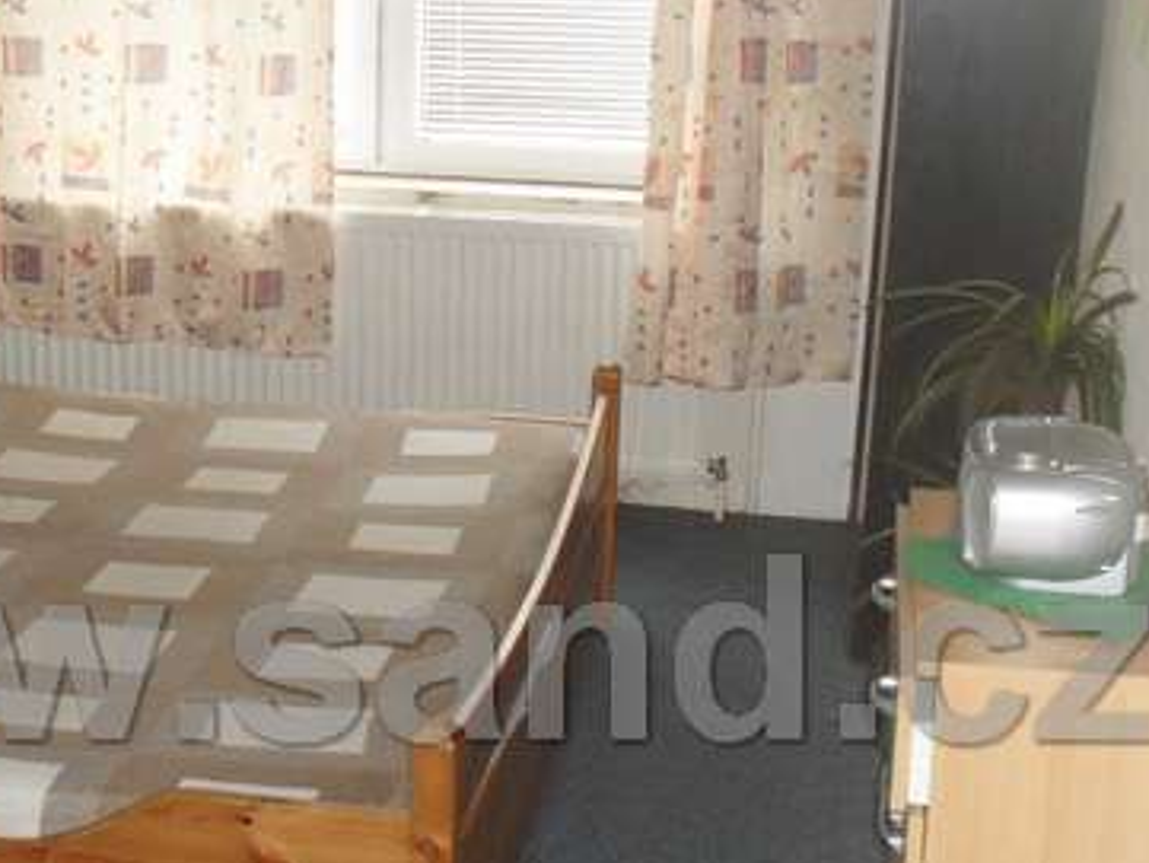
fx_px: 2059
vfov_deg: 23.5
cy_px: 274
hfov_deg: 30.9
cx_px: 363
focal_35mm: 62
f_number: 3.2
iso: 200
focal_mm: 6.3
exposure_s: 1/45
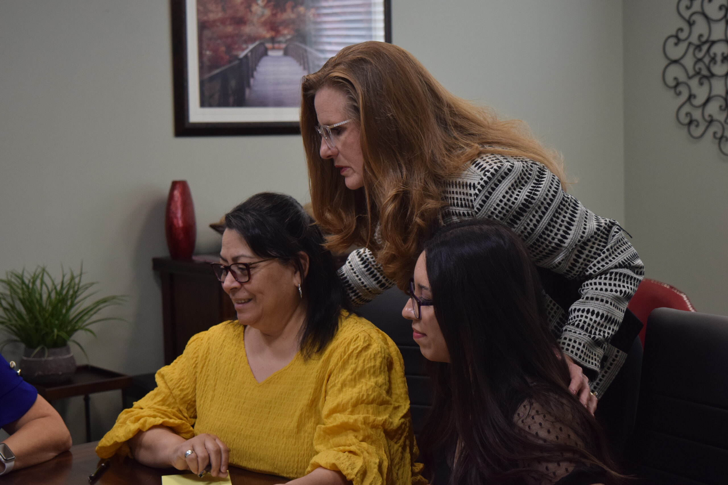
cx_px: 364
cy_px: 242
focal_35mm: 72
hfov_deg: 28.1
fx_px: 1456
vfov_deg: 18.9
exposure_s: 1/100
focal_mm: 48
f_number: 5.3
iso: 800
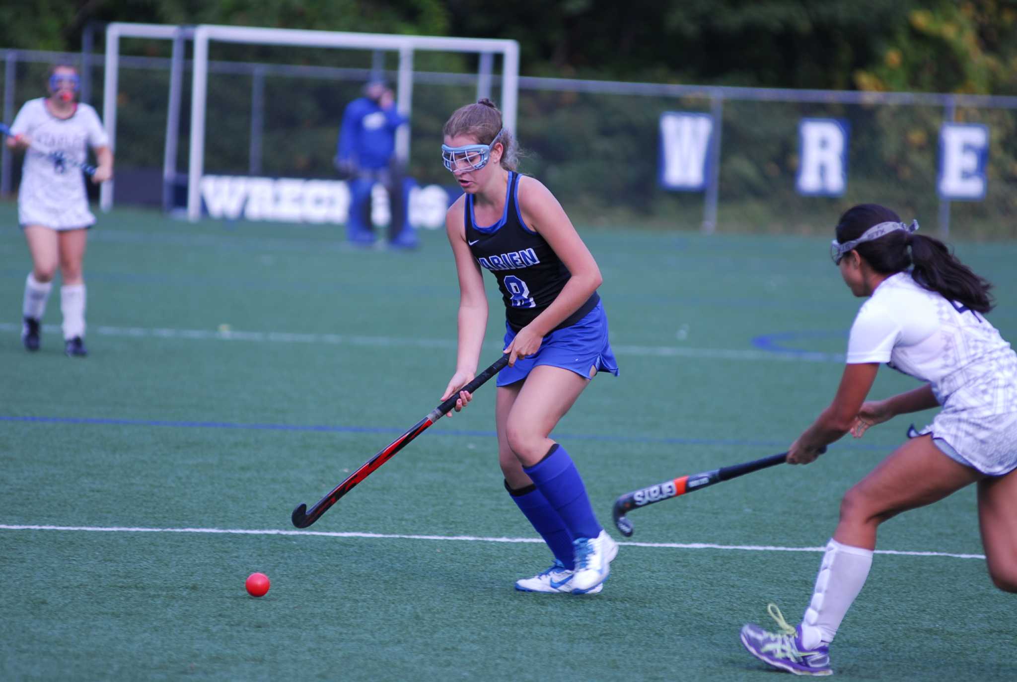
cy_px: 341
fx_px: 8491
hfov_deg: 6.9
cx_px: 508
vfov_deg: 4.6
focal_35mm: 300
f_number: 3.5
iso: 100
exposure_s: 1/250
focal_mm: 200
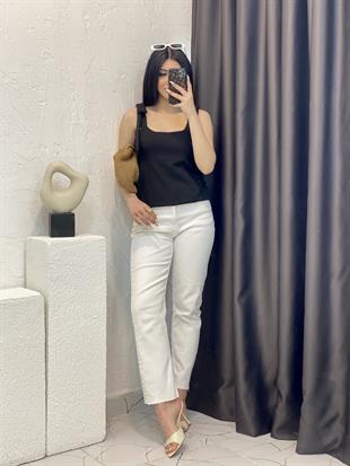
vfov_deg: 36.8
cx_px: 175
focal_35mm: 52
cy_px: 233
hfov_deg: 28.0
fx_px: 701
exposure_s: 1/100
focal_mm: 6
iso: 125
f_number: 2
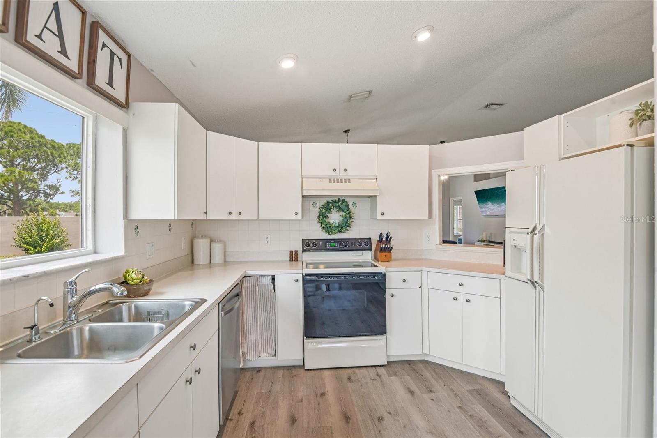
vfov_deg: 73.7
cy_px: 219
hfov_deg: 96.7
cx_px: 328
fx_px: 292
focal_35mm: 16
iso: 400
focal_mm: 16
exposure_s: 1/40
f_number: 8
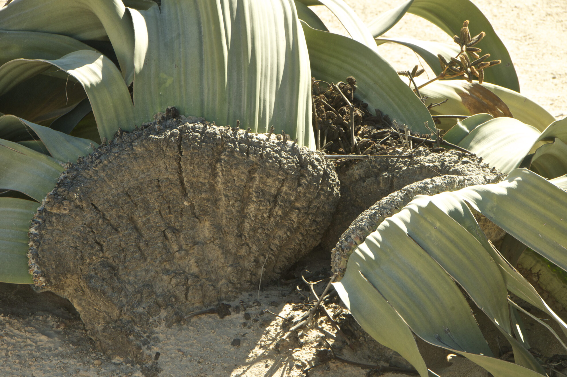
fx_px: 2831
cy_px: 188
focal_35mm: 180
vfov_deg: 7.6
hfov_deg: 11.4
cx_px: 284
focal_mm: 120
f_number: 14
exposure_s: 1/160
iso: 400
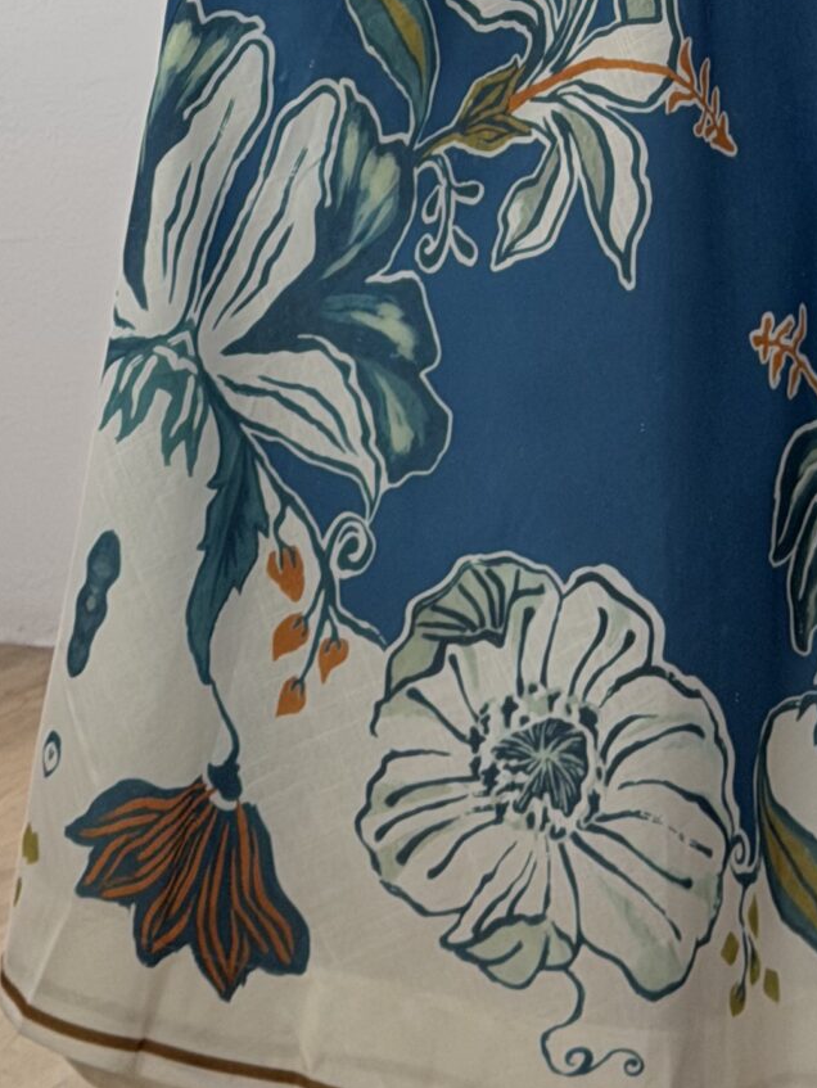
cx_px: 628
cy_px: -285
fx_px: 4560
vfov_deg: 13.2
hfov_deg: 10.2
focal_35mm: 145
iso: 80
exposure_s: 1/274
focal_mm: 6.76
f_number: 1.78
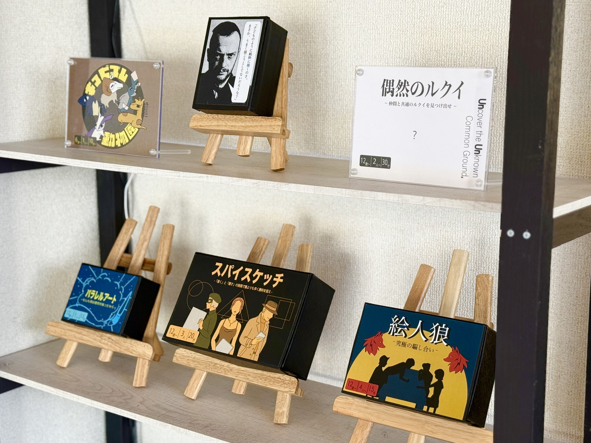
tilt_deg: -11.2
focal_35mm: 48
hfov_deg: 39.7
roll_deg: +0.1
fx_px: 820
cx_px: 296
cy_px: 222
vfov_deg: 30.3
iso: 100
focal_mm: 6.76
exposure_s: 1/106
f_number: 1.78
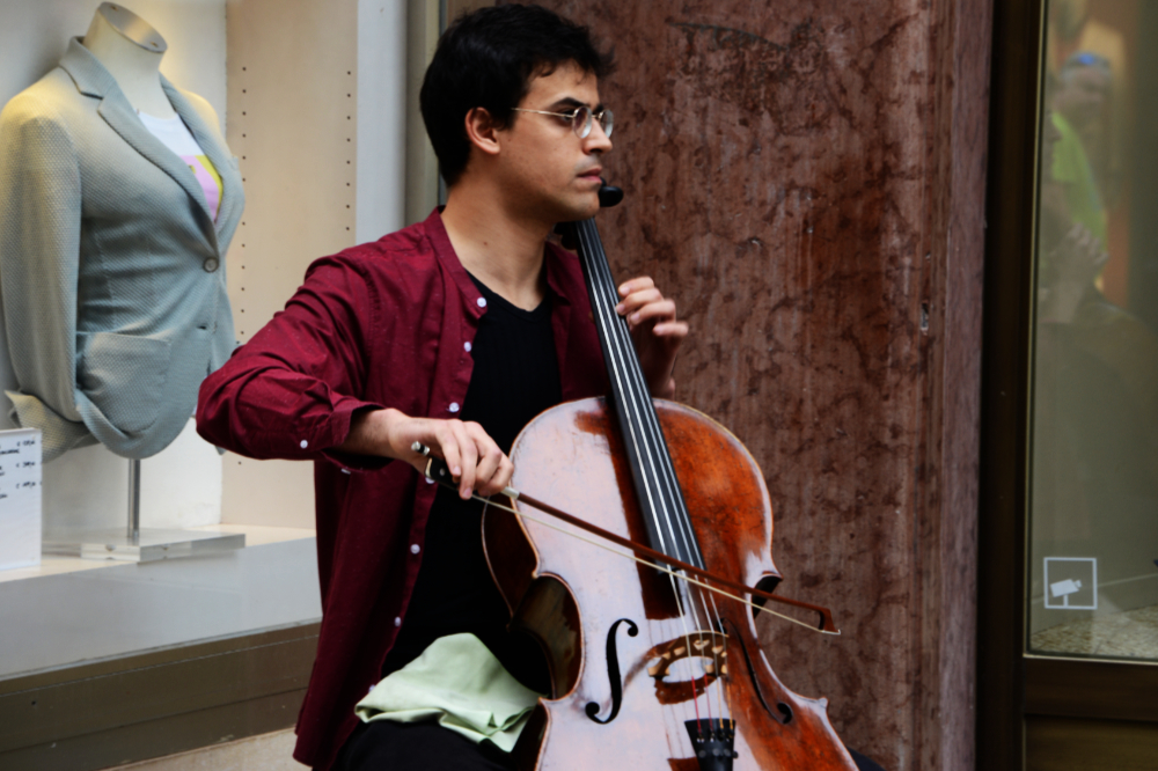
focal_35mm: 145
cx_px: 579
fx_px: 4662
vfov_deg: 9.5
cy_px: 386
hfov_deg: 14.2
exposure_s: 1/60
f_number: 7.1
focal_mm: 145
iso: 250
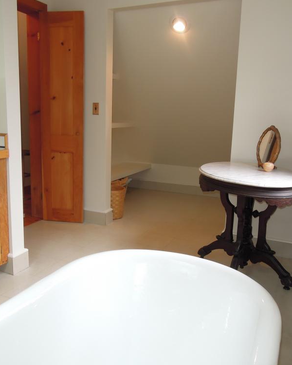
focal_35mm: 32
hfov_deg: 45.7
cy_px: 179
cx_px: 126
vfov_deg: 55.7
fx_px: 346
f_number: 2.8
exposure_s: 1/60
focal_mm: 4.3
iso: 160
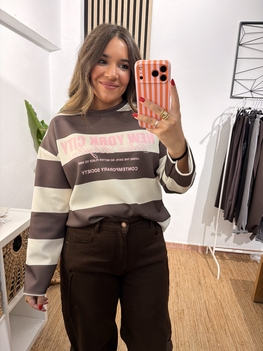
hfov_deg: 56.8
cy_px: 176
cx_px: 132
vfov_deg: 71.6
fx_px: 243
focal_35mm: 24
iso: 100
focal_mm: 6.76
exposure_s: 1/100
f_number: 1.78
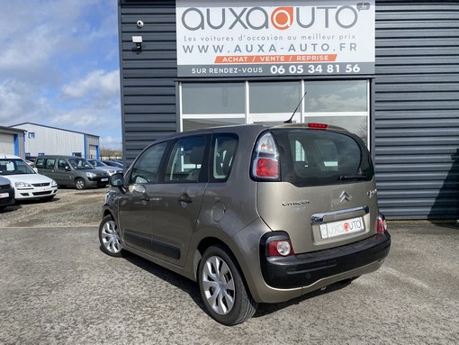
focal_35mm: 26
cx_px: 230
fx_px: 345
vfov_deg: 53.1
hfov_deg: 67.3
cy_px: 172
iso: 32
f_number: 1.8
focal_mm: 4.25
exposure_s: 1/3984
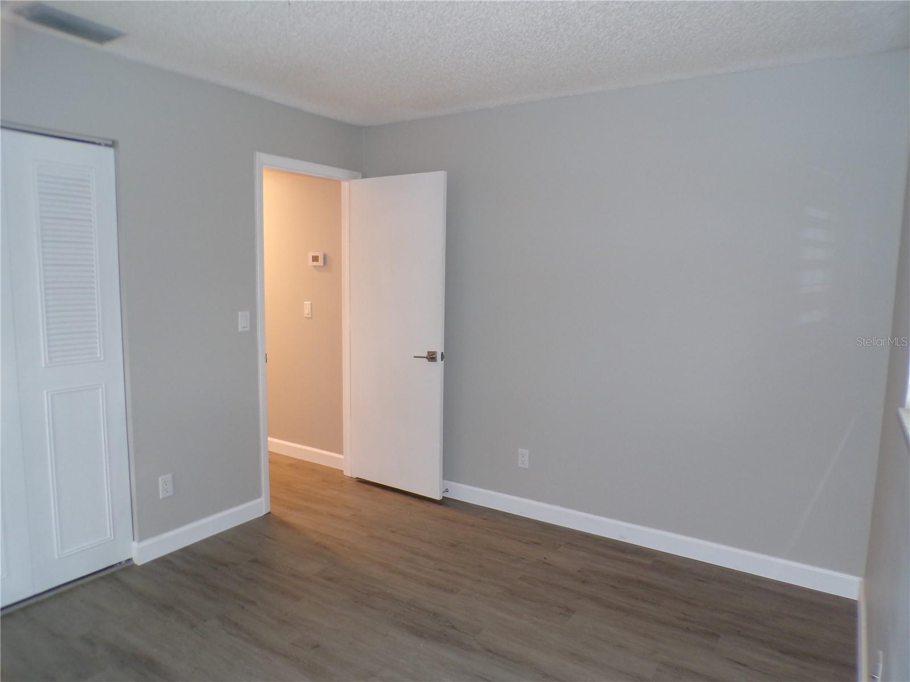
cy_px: 341
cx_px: 455
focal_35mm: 24
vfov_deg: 56.8
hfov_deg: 71.6
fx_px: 631
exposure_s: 1/17
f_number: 3
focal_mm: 4.3
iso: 250
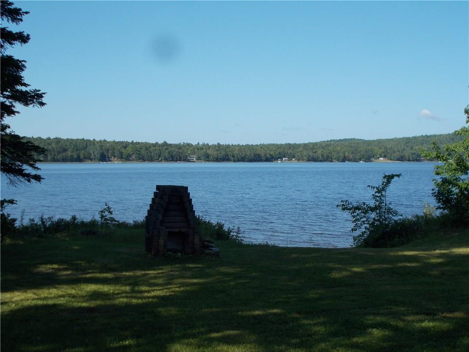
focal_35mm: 50
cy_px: 176
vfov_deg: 29.1
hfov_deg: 38.2
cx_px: 234
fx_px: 677
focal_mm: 9
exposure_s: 1/80
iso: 80
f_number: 11.3
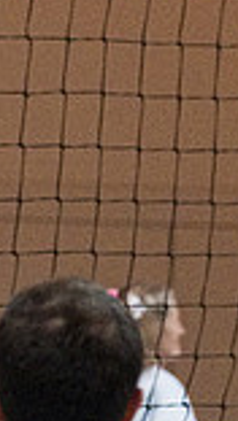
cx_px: -294
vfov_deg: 3.7
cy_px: -26
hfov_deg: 2.1
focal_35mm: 585
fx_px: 6549
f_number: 2.8
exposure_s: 1/500
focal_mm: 66
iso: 6400
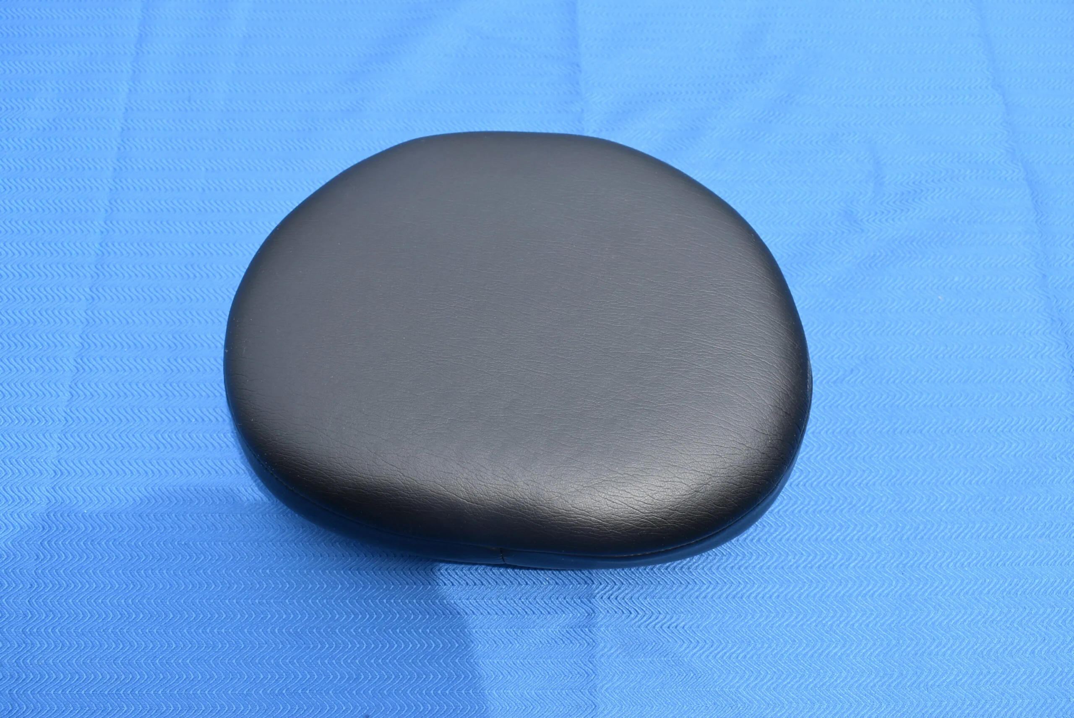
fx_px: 1030
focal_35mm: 34
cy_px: 359
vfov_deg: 38.4
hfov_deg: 55.1
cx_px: 537
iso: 200
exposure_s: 1/400
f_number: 7.1
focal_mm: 23
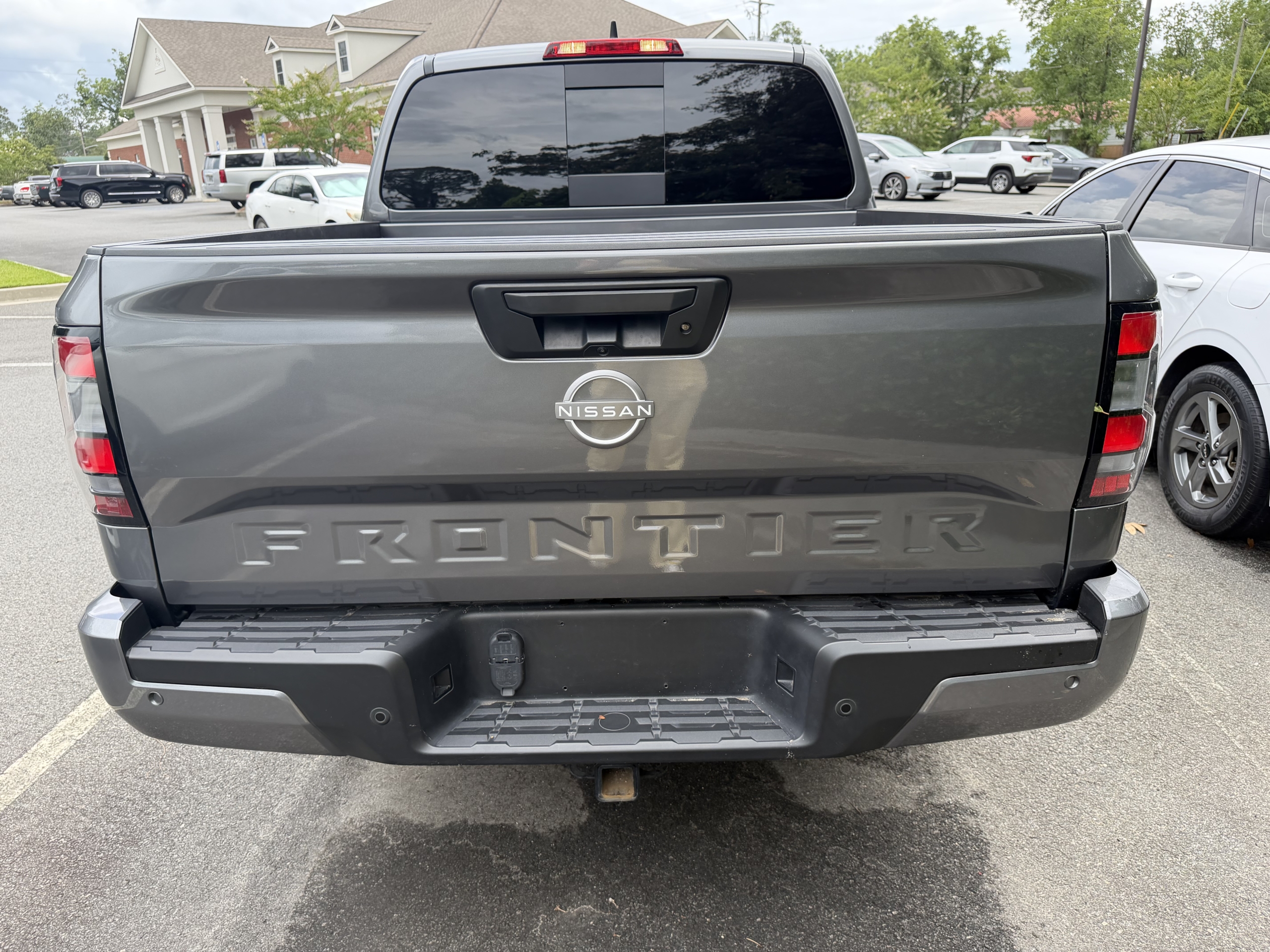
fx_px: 881
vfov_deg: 56.8
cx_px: 635
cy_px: 476
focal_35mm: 24
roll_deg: +1.9
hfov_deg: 71.6
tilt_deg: -18.6
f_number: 1.78
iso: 100
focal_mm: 6.76
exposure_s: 1/1139
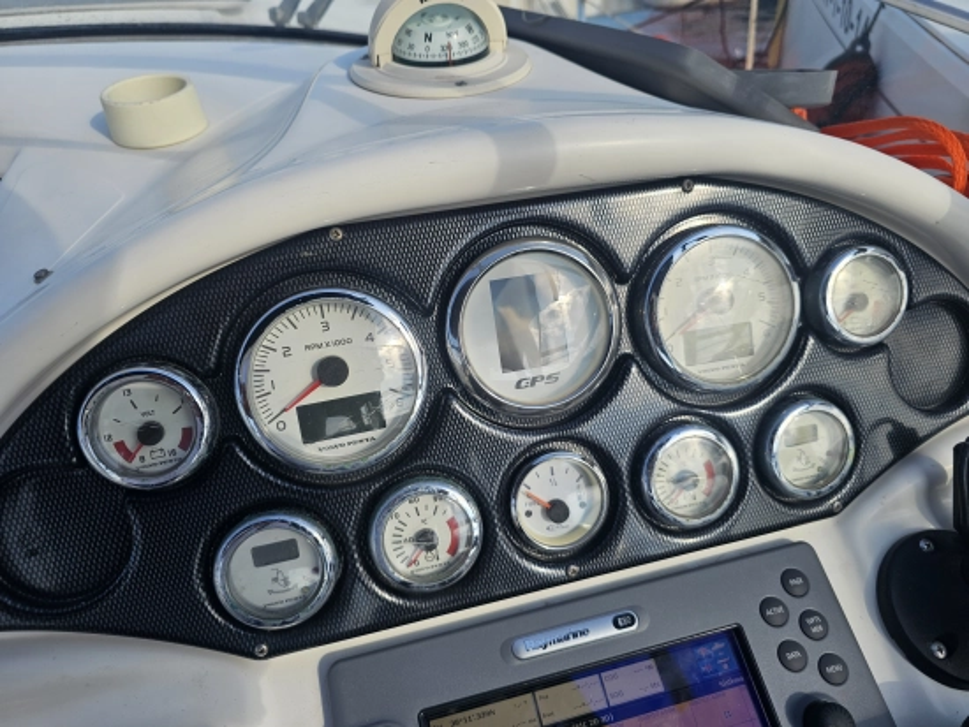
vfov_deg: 58.9
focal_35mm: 23
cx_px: 484
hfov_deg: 73.9
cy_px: 364
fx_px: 644
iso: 10
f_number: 1.7
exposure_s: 1/453
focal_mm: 6.3
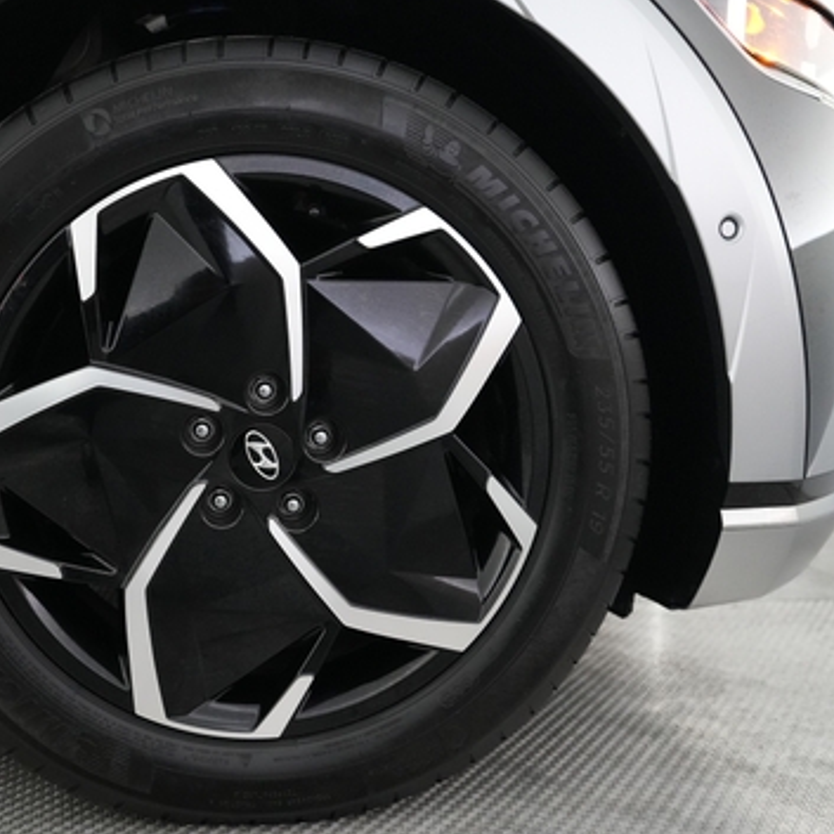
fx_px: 1009
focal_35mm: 37
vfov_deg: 44.9
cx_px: 260
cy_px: 456
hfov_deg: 44.1
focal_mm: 24
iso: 5000
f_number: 2.8
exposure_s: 1/160
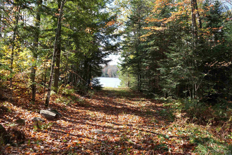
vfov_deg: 42.3
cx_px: 116
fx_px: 200
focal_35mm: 31
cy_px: 78
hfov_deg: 60.3
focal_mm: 31
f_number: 4.5
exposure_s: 1/200
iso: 100
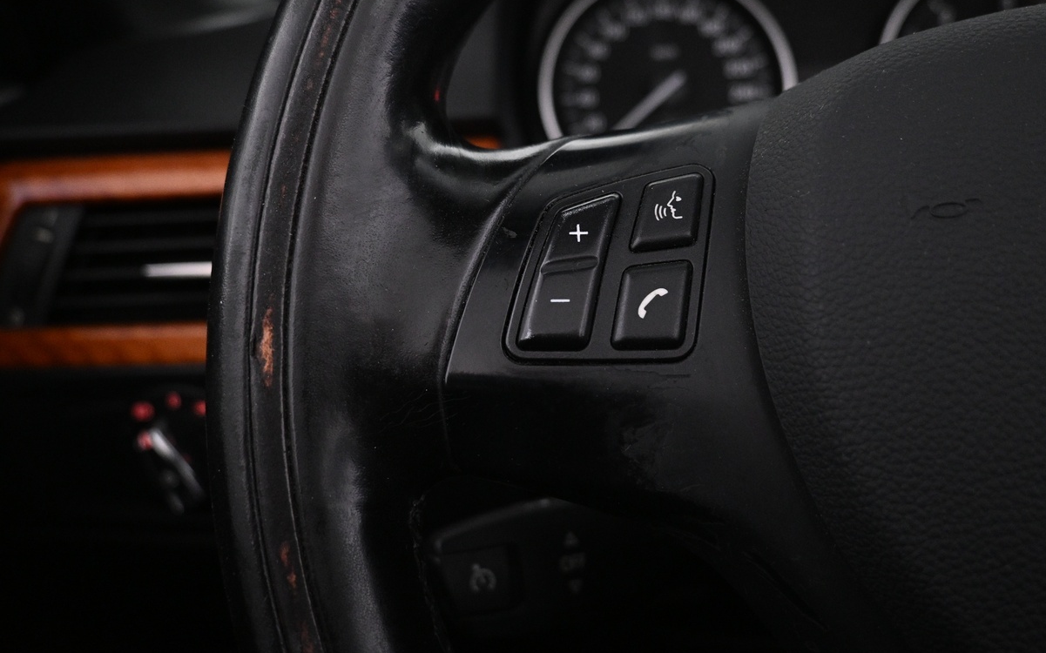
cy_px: 241
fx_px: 941
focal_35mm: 33
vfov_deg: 38.0
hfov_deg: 58.0
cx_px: 580
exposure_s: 1/50
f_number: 3.5
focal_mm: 16
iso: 1600
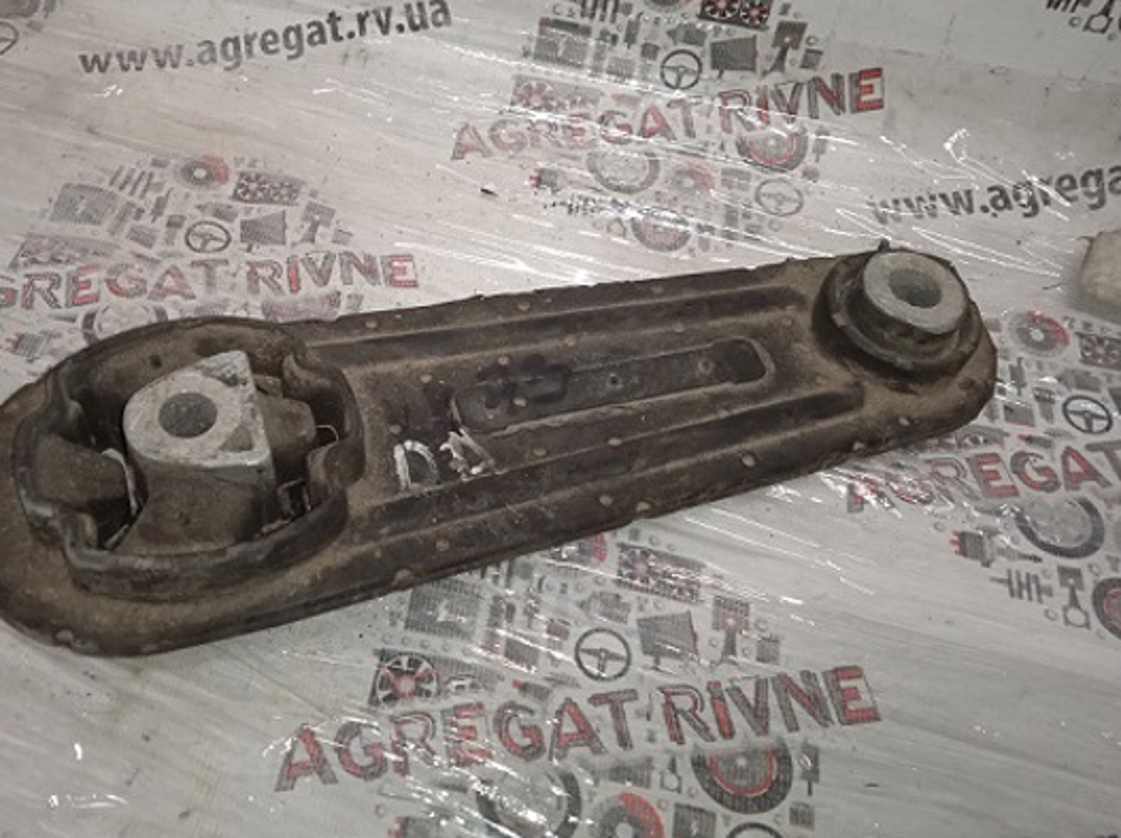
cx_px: 445
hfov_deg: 53.6
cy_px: 380
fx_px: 1100
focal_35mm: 34
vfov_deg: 41.7
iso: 456
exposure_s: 1/33.3
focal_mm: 3.43
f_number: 2.2
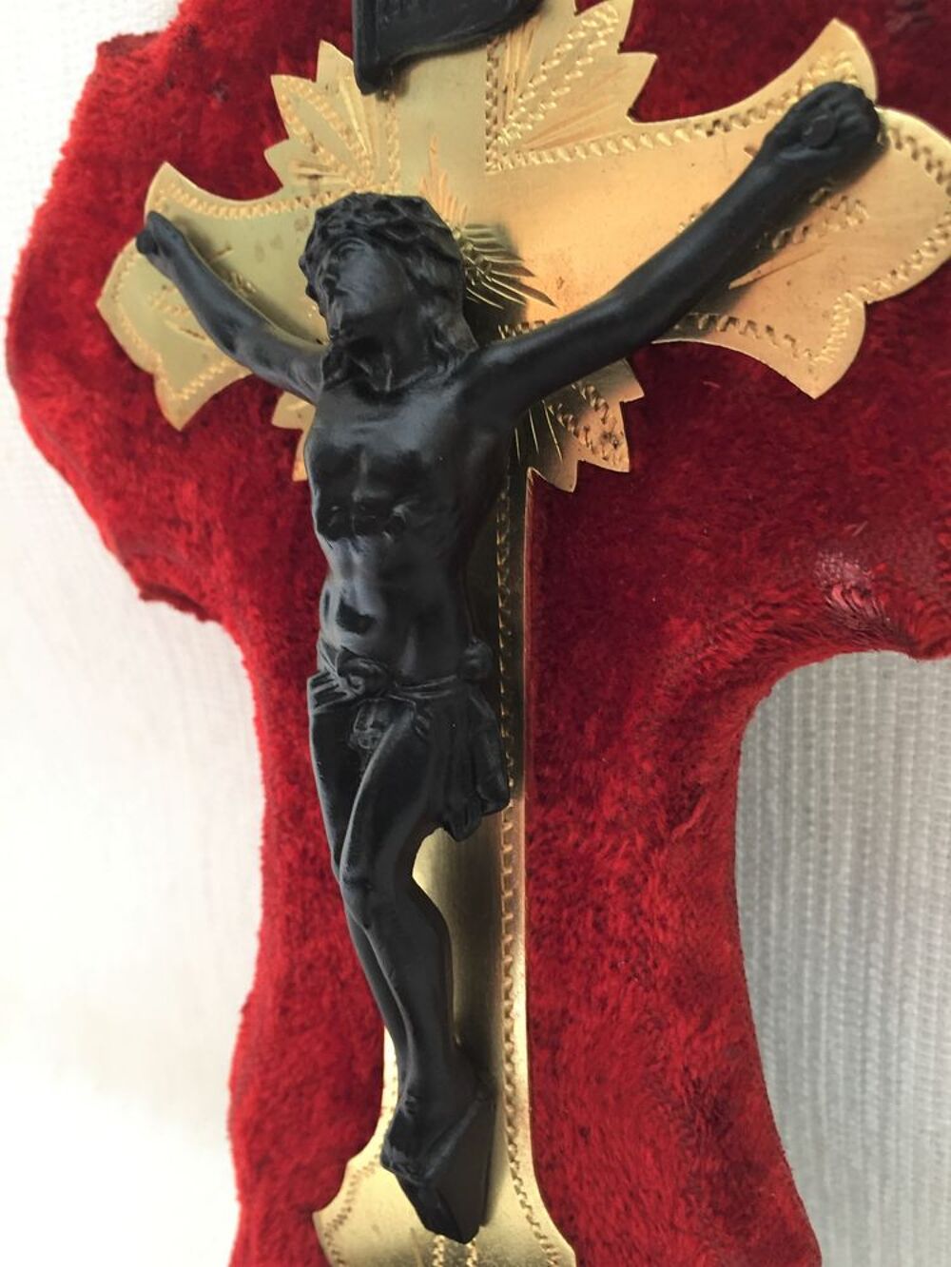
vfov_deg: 61.7
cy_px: 634
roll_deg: +6.5
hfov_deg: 48.2
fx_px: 1062
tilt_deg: -19.4
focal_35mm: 29
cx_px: 476
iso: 160
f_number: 2.2
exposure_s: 1/33
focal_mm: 4.15
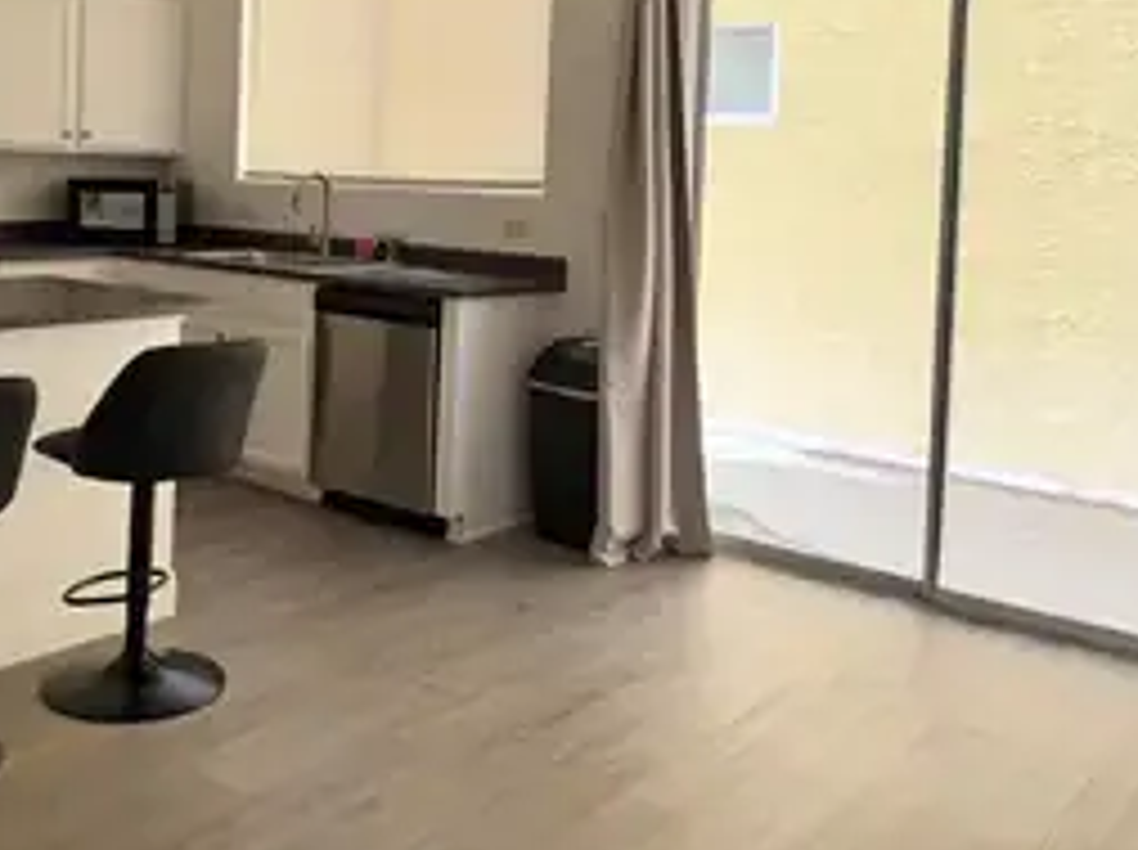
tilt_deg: -2.2
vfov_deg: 36.6
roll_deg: -1.3
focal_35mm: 38
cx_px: 409
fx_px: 1247
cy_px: 193
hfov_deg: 48.5
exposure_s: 1/765
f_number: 1.78
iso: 80
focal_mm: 6.76
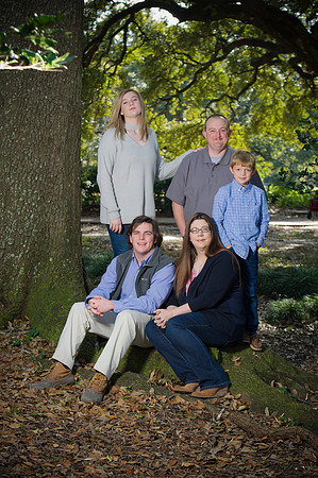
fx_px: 996
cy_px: 239
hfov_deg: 18.1
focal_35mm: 75
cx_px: 159
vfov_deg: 27.0
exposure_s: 1/100
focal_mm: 75
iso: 160
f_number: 5
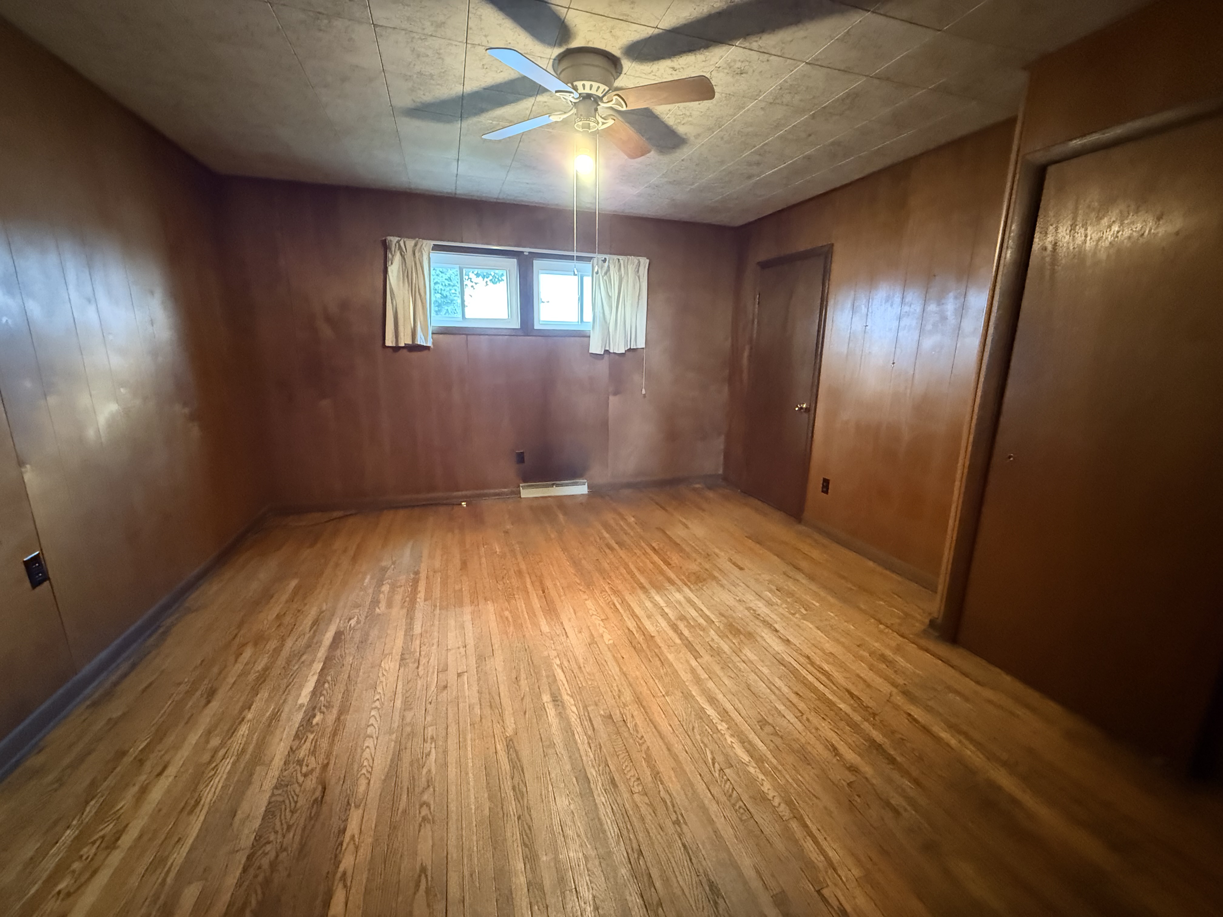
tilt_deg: -11.9
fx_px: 495
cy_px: 458
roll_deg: -1.8
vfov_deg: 85.7
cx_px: 612
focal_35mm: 14
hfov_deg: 102.1
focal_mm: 2.22
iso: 1250
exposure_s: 1/43
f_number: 2.2
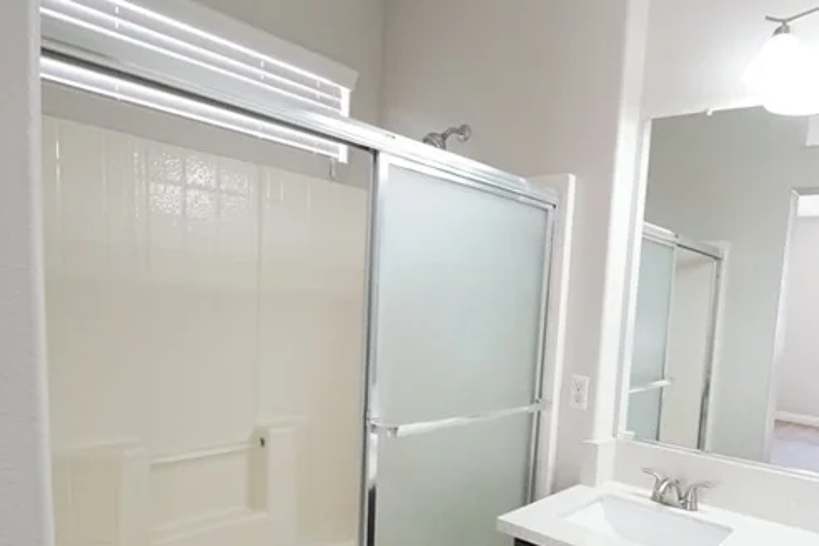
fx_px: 569
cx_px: 526
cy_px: 375
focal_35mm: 25
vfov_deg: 50.1
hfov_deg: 70.0
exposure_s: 1/50
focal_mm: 12
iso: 2500
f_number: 9
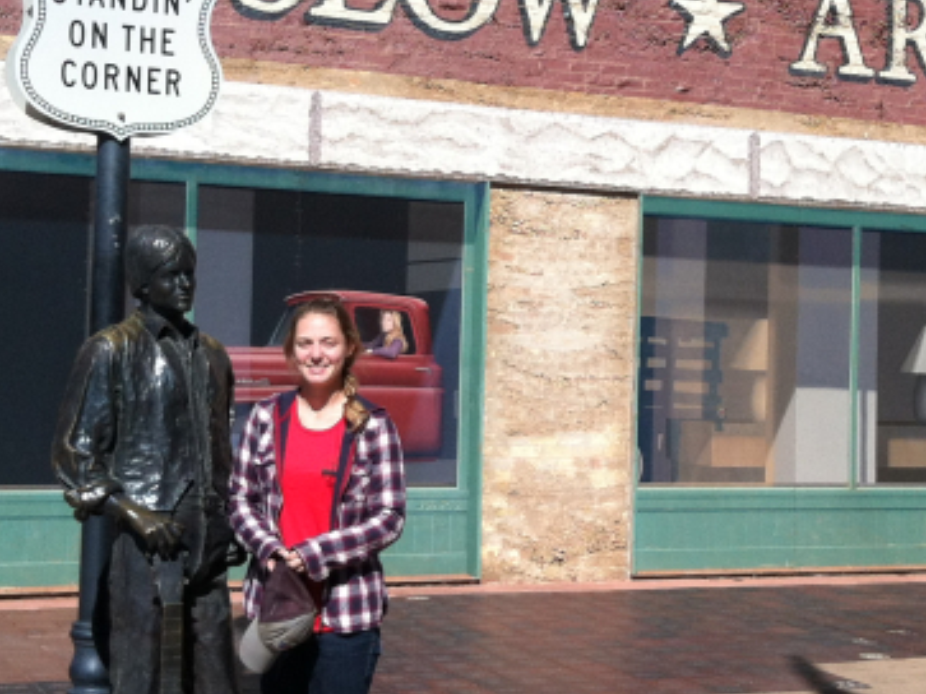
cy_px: 290
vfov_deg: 19.1
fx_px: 2059
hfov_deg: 25.3
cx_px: 551
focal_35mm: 77
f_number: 2.8
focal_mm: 3.85
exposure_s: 1/2000
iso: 80
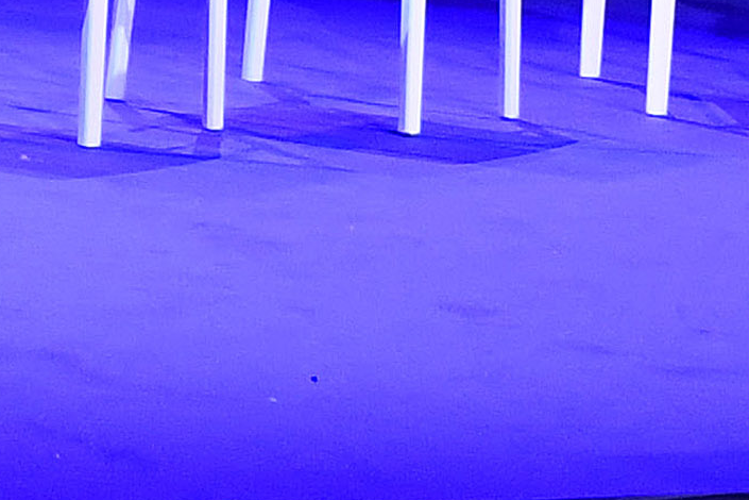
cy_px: -1146
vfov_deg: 5.4
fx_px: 4931
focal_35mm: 237
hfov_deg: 8.2
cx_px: -857
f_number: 5.6
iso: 1600
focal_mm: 20
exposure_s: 1/80
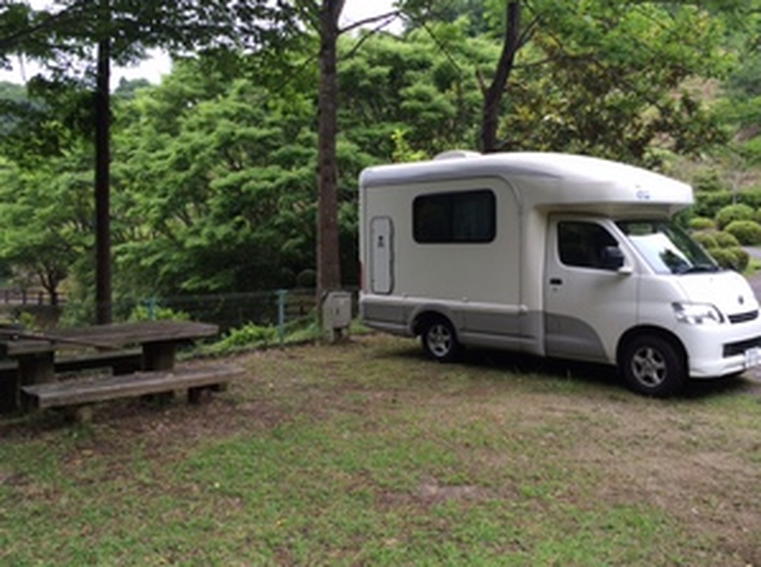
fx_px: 746
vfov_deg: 41.6
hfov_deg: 54.0
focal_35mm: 34
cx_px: 369
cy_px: 254
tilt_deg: -0.5
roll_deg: -0.8
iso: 32
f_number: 2.2
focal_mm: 4.15
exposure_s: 1/120
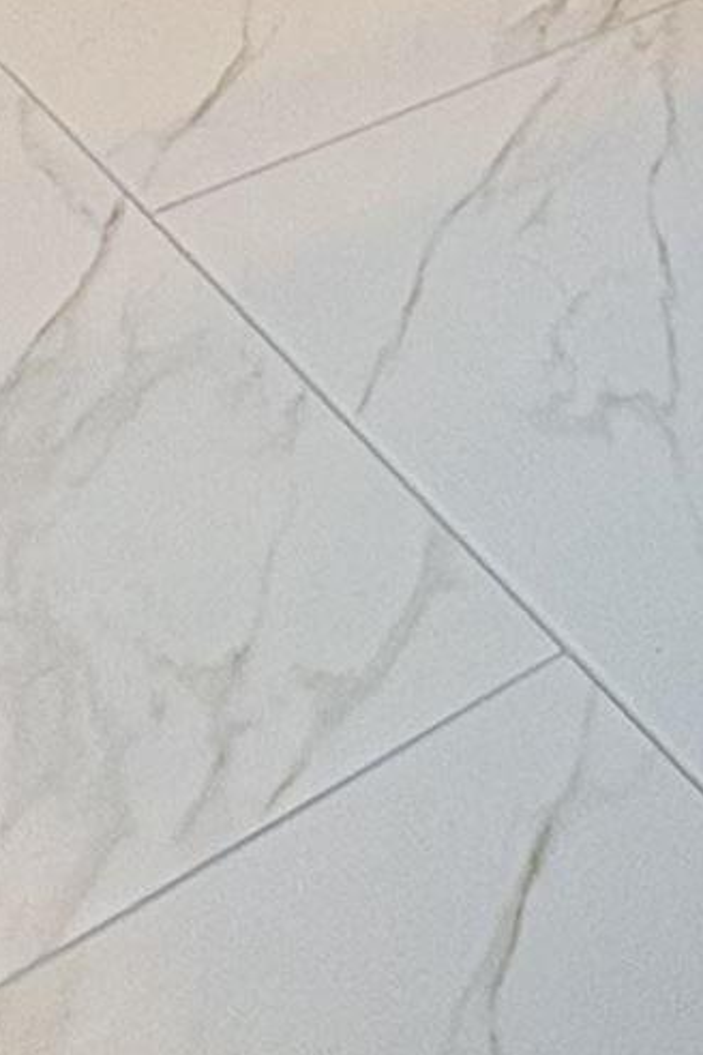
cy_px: -1190
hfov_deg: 13.1
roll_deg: -0.1
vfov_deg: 16.0
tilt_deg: -2.6
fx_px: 2665
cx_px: 1393
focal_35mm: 91
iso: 125
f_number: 2.2
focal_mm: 2.22
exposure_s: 1/126
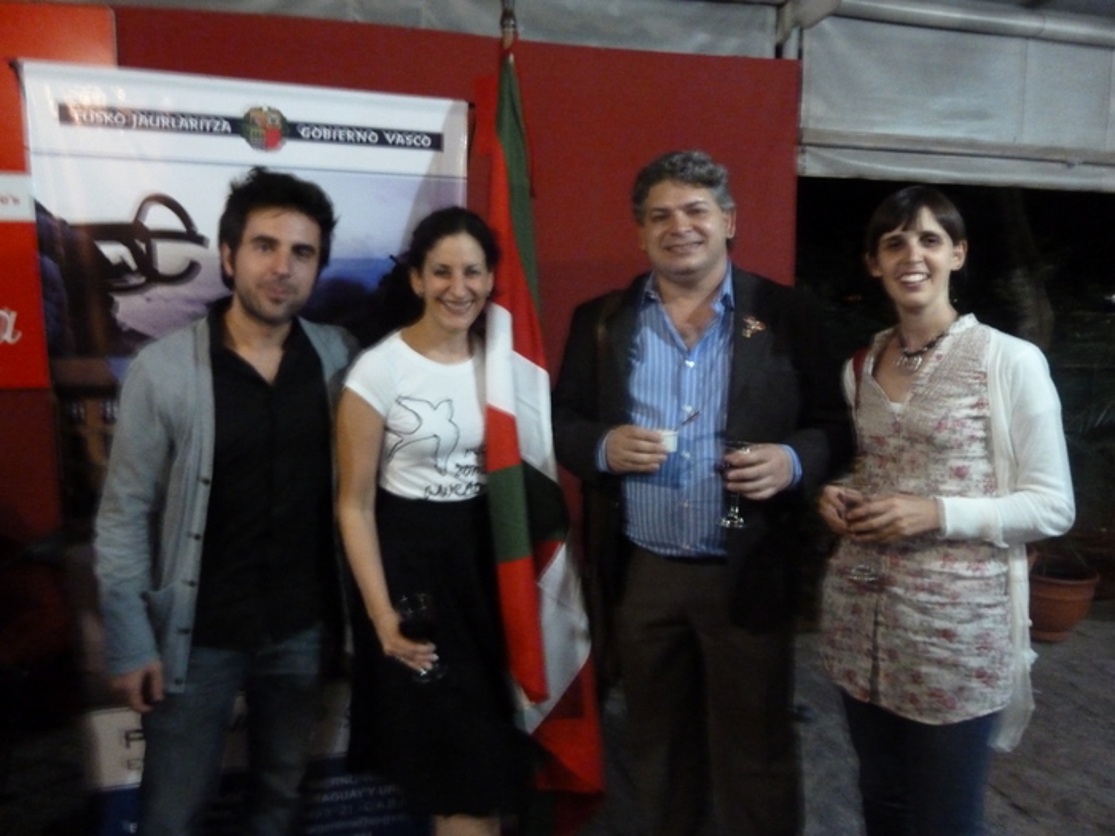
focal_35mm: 25
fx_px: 805
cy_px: 418
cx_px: 558
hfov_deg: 69.4
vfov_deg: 54.9
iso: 800
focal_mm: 4.1
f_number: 3.3
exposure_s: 1/5
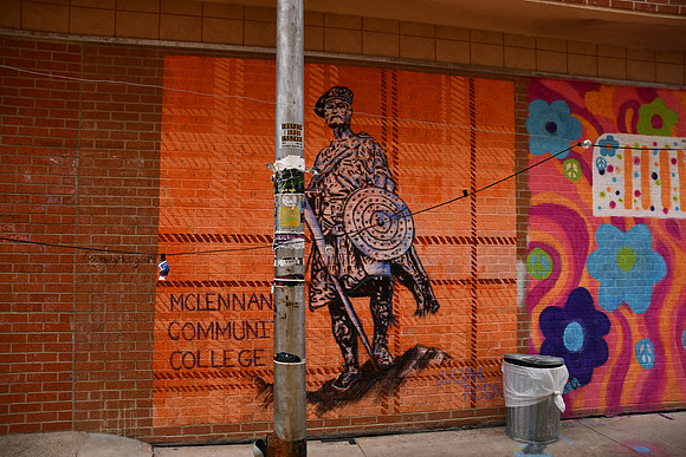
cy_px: 228
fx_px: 515
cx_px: 343
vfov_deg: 48.0
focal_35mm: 27
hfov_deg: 67.4
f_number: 4.5
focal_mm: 18
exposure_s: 1/250
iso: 400
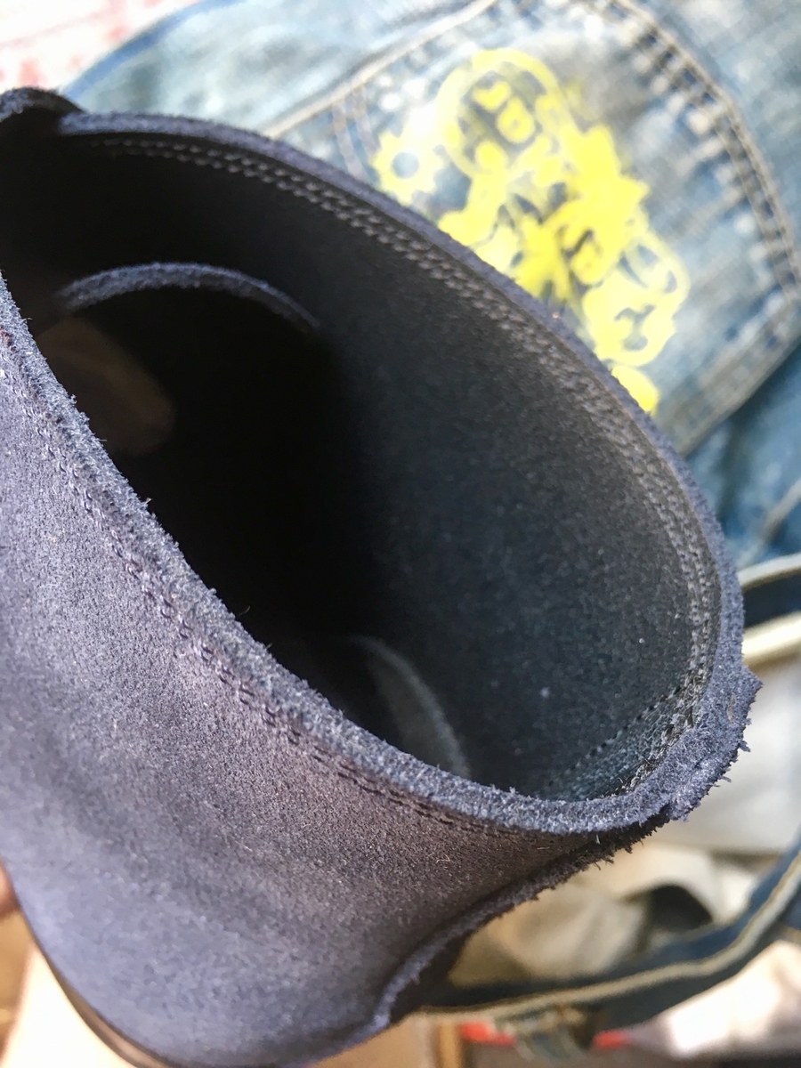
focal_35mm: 29
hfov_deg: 48.2
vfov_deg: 61.7
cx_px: 400
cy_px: 534
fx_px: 895
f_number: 2.2
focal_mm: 4.15
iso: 100
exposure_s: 1/33
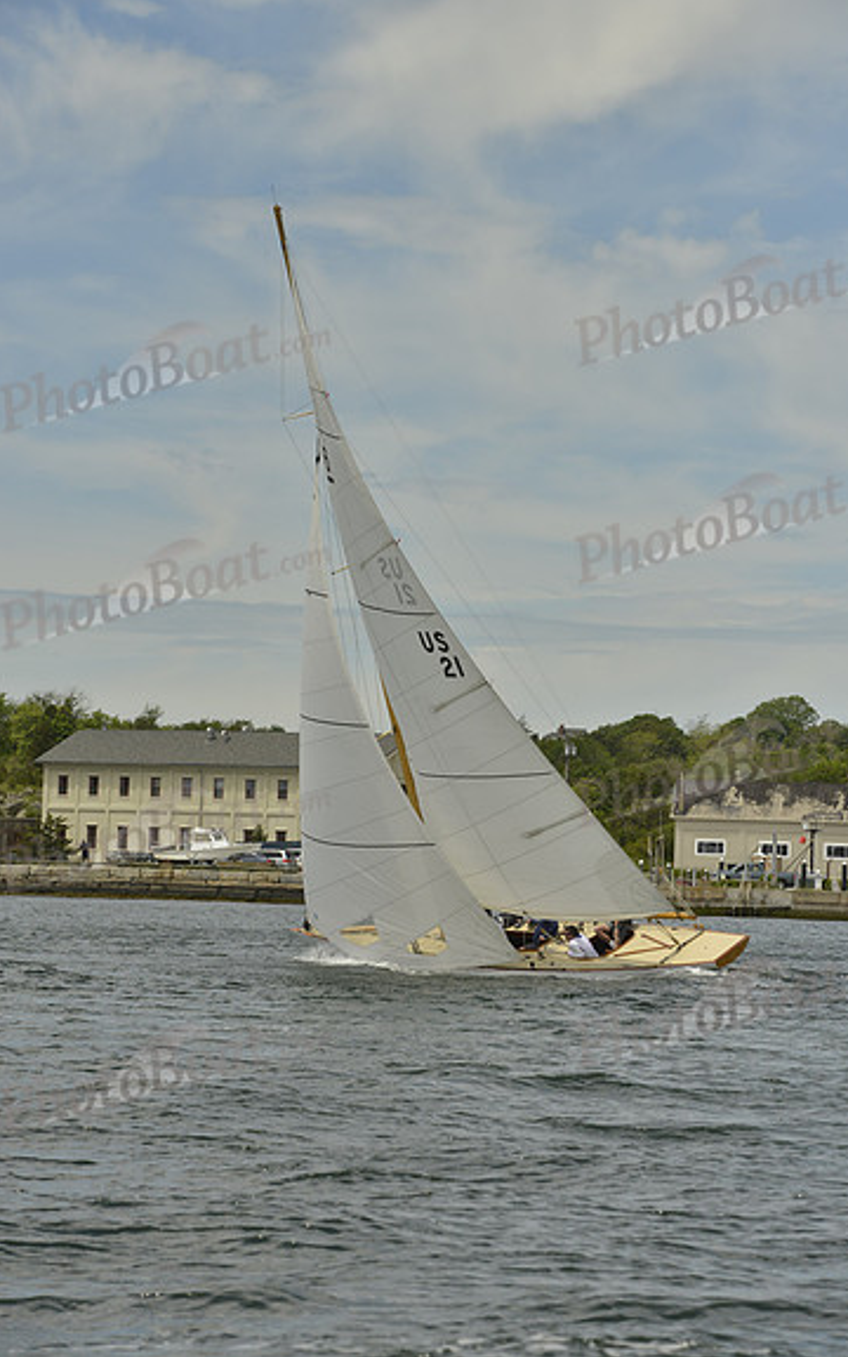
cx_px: 453
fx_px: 4400
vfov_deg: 17.5
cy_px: 678
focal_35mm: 119
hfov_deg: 11.0
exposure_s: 1/1600
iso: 280
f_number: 9
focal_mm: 116
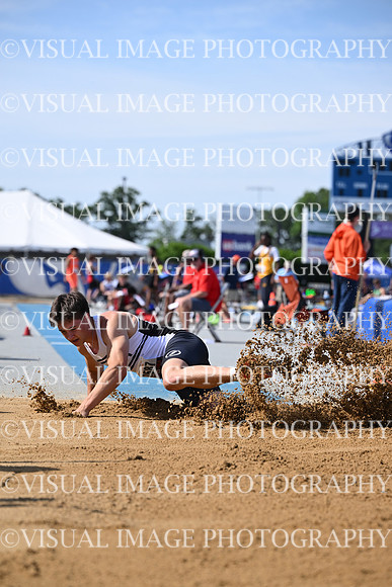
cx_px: 196
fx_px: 1681
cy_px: 294
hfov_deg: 13.3
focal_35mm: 103
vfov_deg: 19.8
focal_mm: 103
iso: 500
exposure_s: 1/6400
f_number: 3.5
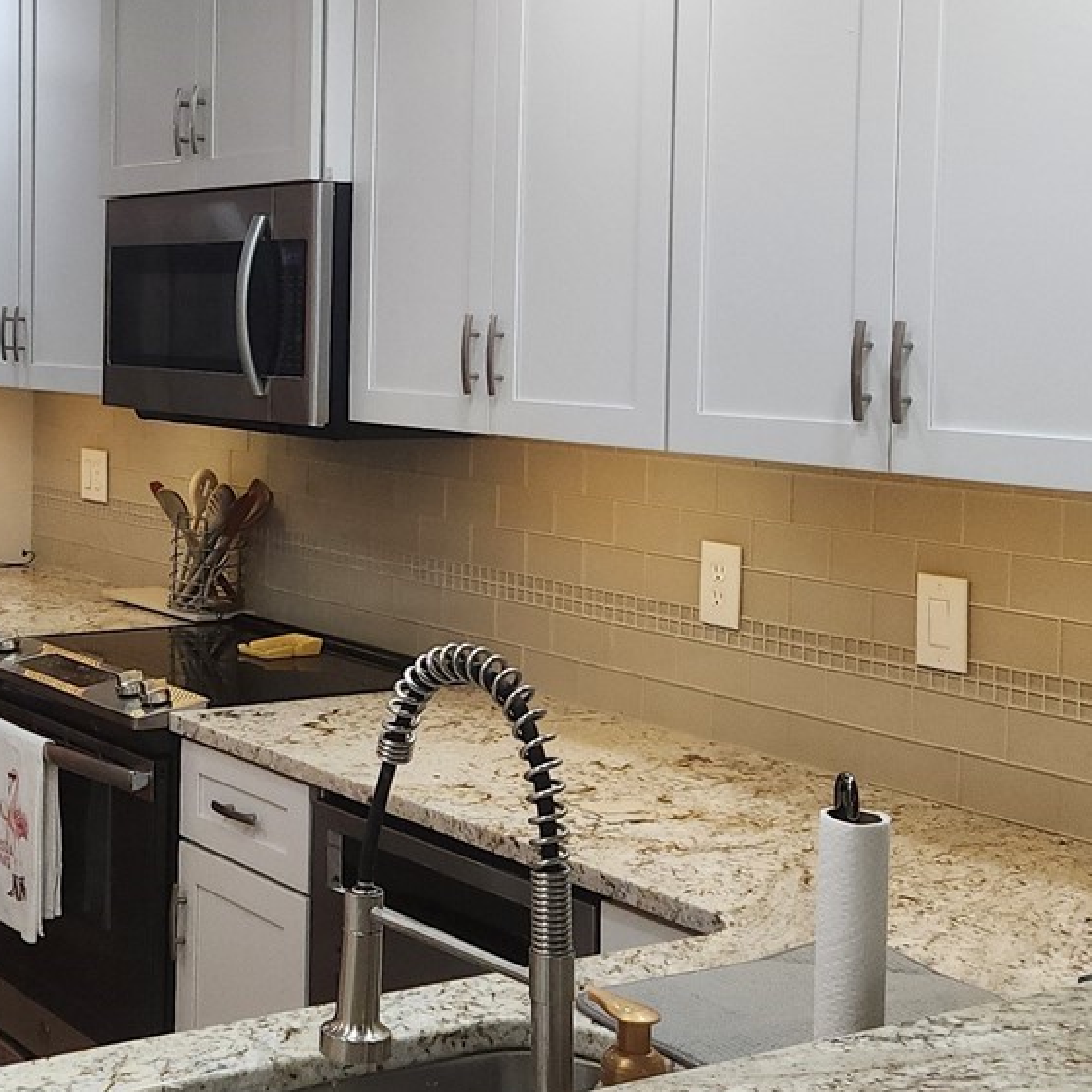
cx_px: 222
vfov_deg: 29.3
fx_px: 2070
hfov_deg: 28.9
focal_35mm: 58
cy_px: 352
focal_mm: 5.4
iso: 125
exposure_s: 1/120
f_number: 1.8
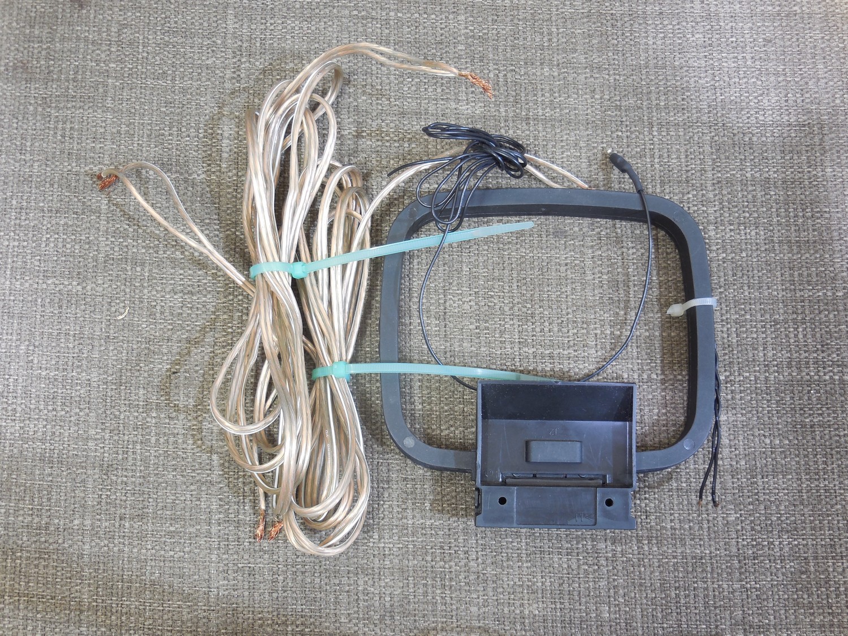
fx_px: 1102
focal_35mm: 45
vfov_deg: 32.2
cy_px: 318
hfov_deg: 42.1
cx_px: 424
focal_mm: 8.1
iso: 125
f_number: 4.2
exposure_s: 1/1.6
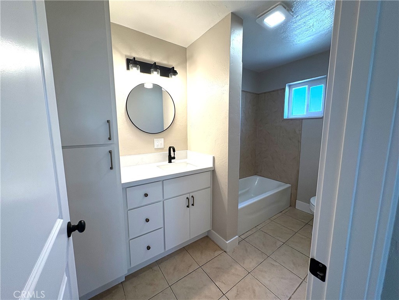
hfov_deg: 102.1
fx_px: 161
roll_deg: +0.4
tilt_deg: -7.8
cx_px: 200
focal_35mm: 14
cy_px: 150
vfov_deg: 85.7
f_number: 2.2
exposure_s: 1/120
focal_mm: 2.22
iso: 100
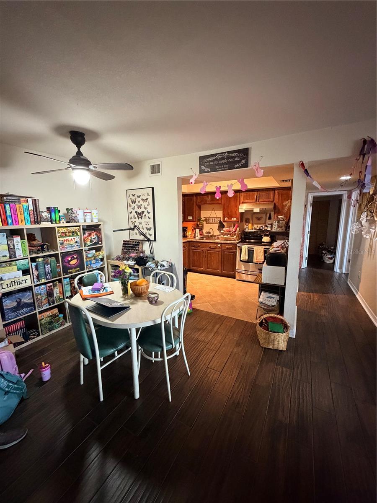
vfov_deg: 102.1
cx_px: 188
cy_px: 252
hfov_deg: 85.7
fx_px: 203
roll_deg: +0.4
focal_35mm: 14
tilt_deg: -10.6
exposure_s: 1/40
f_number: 2.2
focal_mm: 2.22
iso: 1000
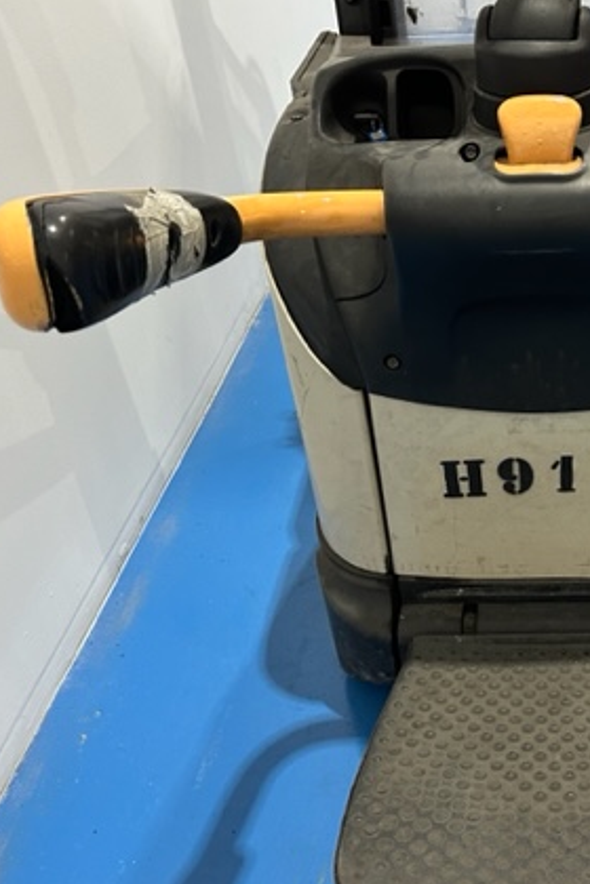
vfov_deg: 50.6
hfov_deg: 33.3
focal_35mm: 38
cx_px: 529
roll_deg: +0.9
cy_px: 480
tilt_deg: -39.1
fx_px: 934
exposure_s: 1/50
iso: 320
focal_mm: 6.86
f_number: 1.78
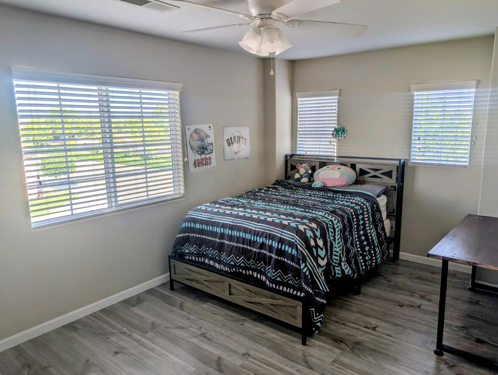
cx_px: 249
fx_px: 346
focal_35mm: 24
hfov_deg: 71.5
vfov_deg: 56.9
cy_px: 188
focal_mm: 6.9
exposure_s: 1/85
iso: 18
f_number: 1.68
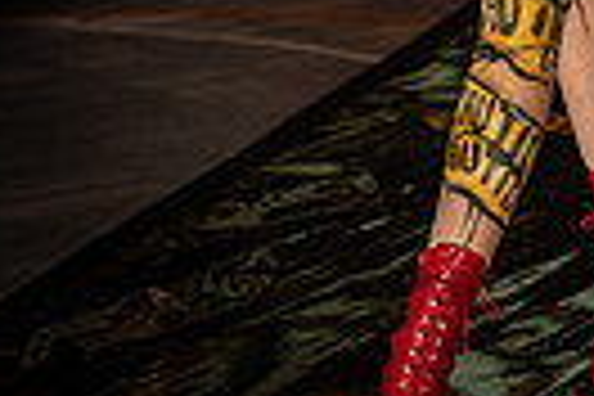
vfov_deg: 4.2
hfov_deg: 6.3
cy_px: -464
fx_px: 5362
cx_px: 652
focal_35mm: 325
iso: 1250
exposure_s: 1/400
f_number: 2.8
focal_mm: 95
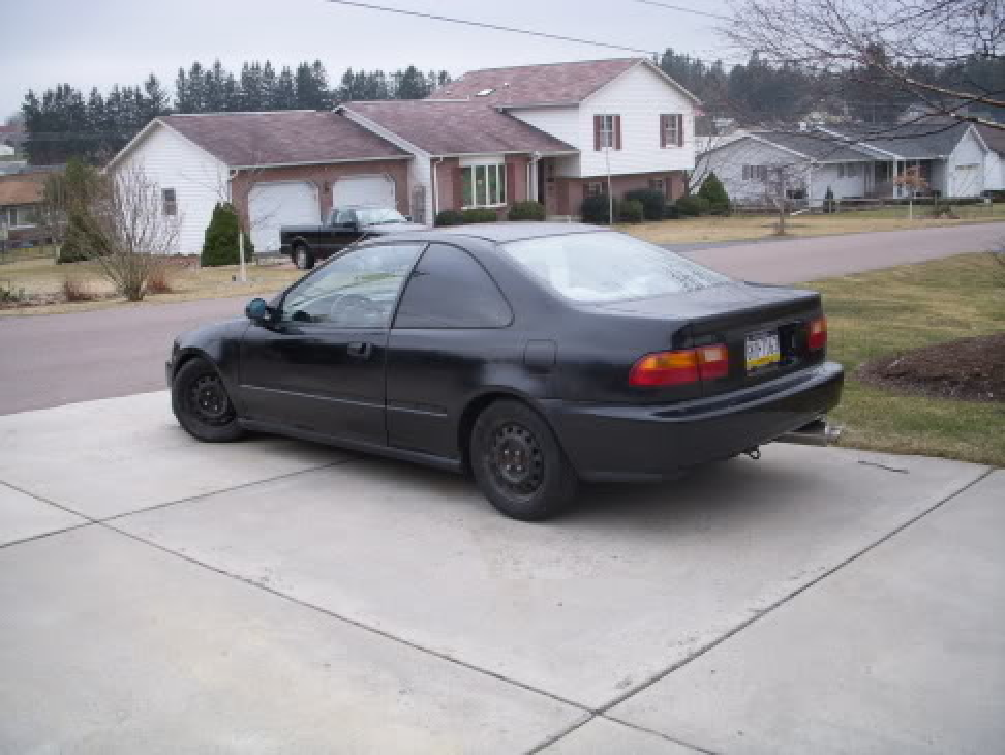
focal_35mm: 38
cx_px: 502
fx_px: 1104
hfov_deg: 49.0
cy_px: 378
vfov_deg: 37.8
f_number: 3.3
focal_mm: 6.3
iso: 100
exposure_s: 1/100
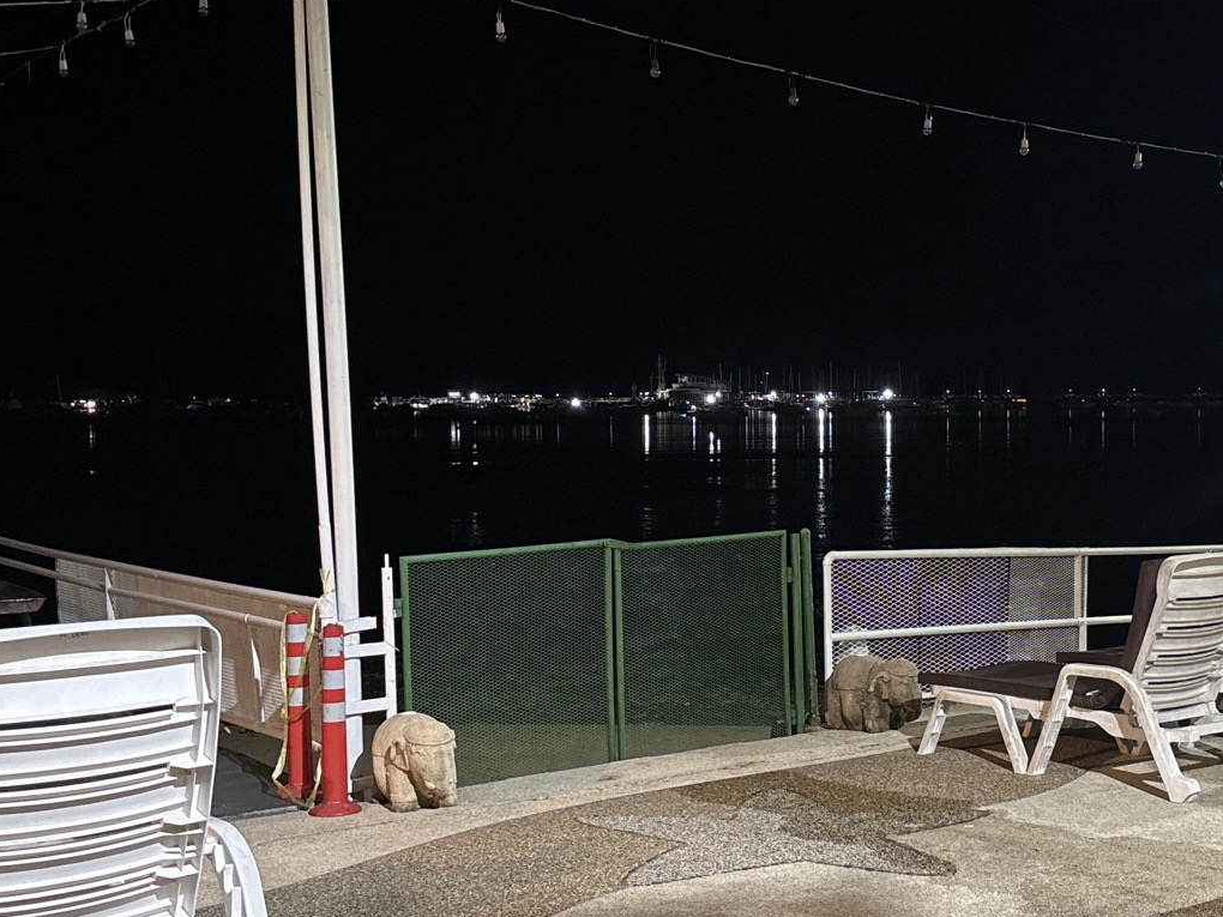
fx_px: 1802
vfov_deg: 28.6
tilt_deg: -2.7
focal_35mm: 51
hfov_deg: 37.2
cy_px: 459
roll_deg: +0.2
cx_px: 773
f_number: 1.6
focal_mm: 5.96
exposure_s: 1/25
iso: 500
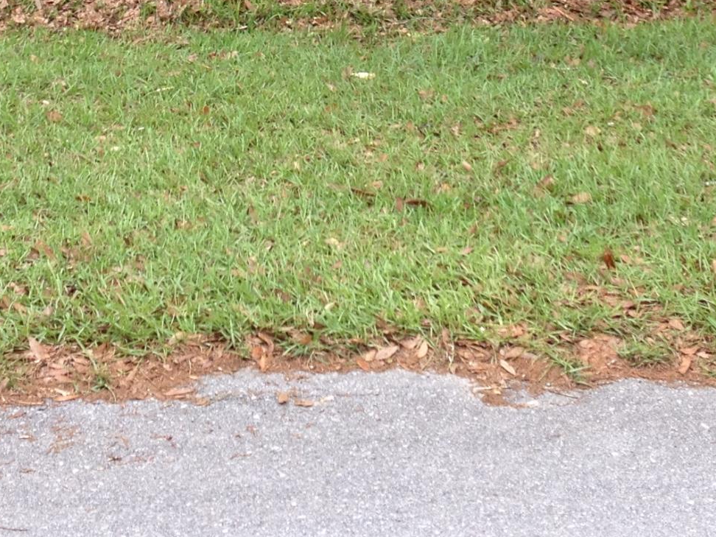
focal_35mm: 108
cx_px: 365
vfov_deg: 13.1
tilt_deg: -13.1
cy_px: -223
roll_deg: +0.0
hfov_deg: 18.2
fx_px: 2234
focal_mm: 4.28
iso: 50
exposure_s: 1/262
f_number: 2.4
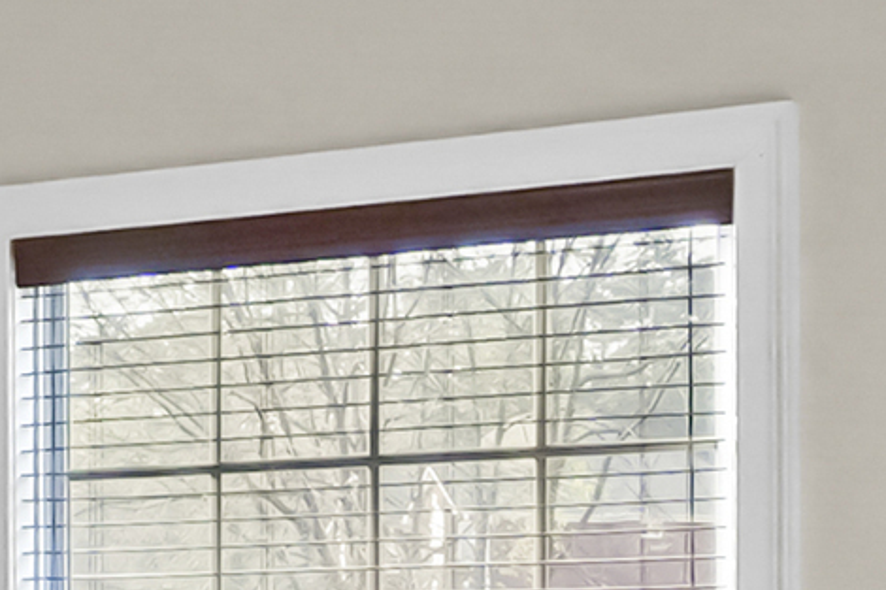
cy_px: 952
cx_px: -155
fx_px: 2411
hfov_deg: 19.7
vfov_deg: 13.0
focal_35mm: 98
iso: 400
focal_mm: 10
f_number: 7.1
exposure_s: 1/4
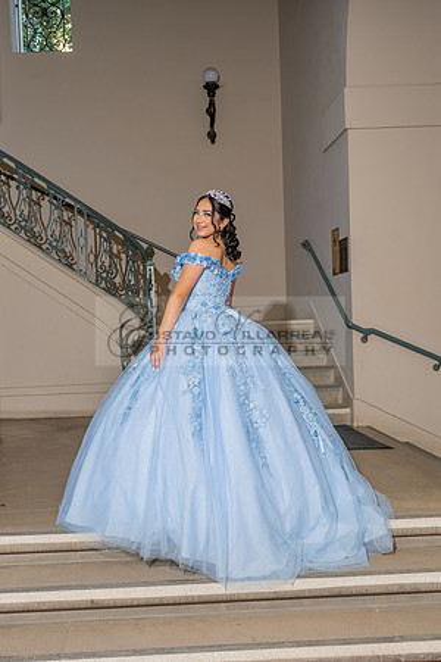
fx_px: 733
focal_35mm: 40
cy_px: 367
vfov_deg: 48.5
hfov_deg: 33.4
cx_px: 185
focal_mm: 24
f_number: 2.8
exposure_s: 1/200
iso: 200
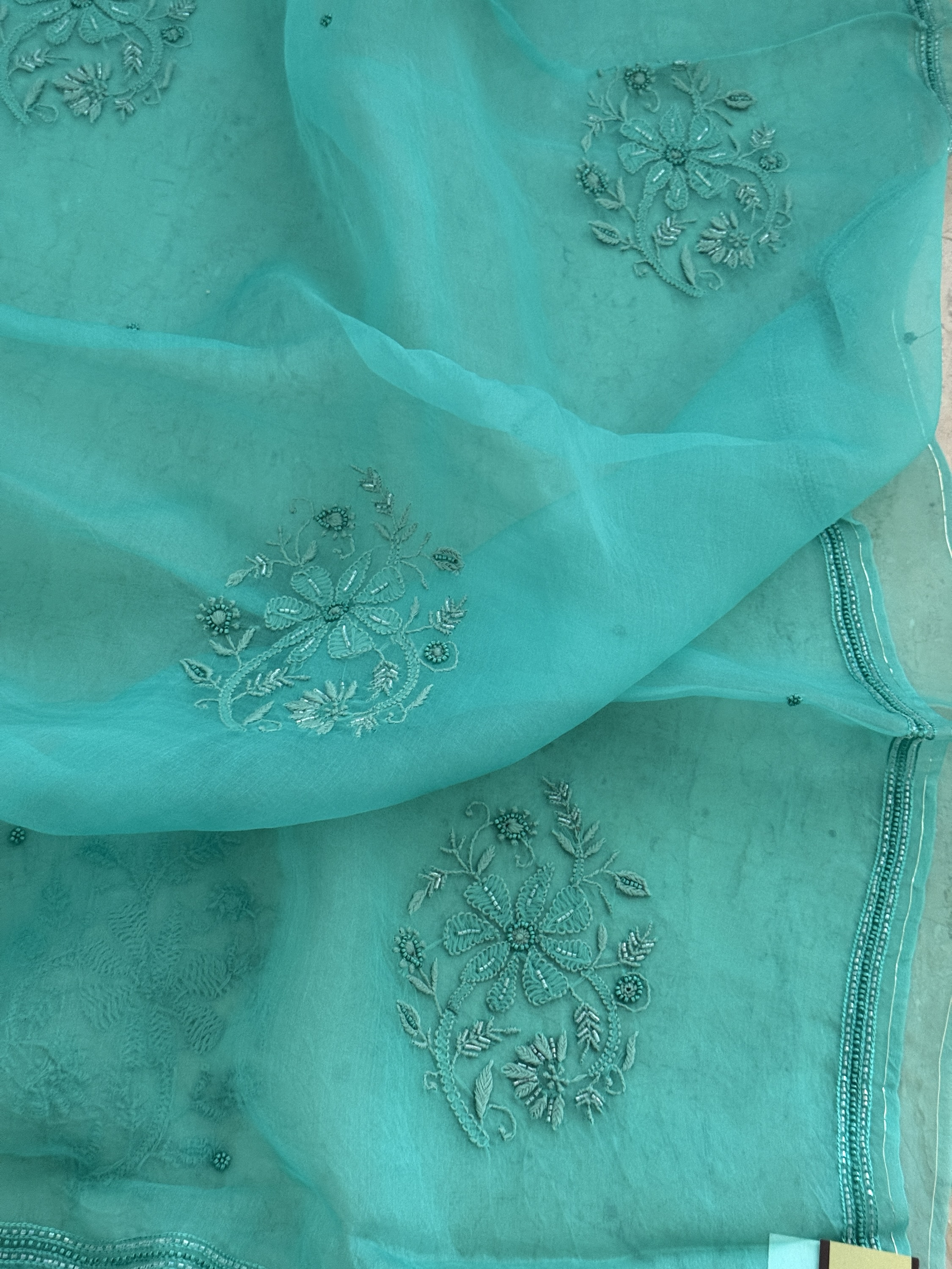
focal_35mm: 48
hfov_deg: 30.3
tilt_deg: -64.9
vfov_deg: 39.7
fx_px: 1760
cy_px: 634
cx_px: 476
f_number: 1.78
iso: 320
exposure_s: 1/33
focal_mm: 6.76
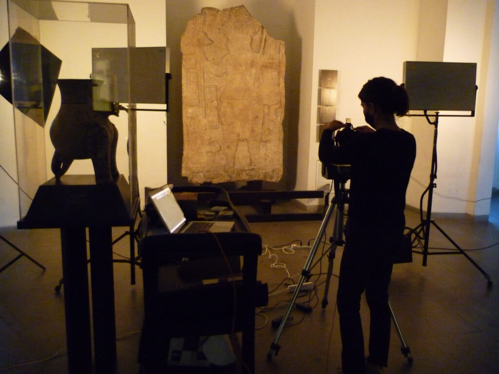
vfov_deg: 45.4
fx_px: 447
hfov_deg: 58.4
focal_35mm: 31
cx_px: 250
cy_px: 187
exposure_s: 1/13
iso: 800
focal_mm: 5.5
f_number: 2.8
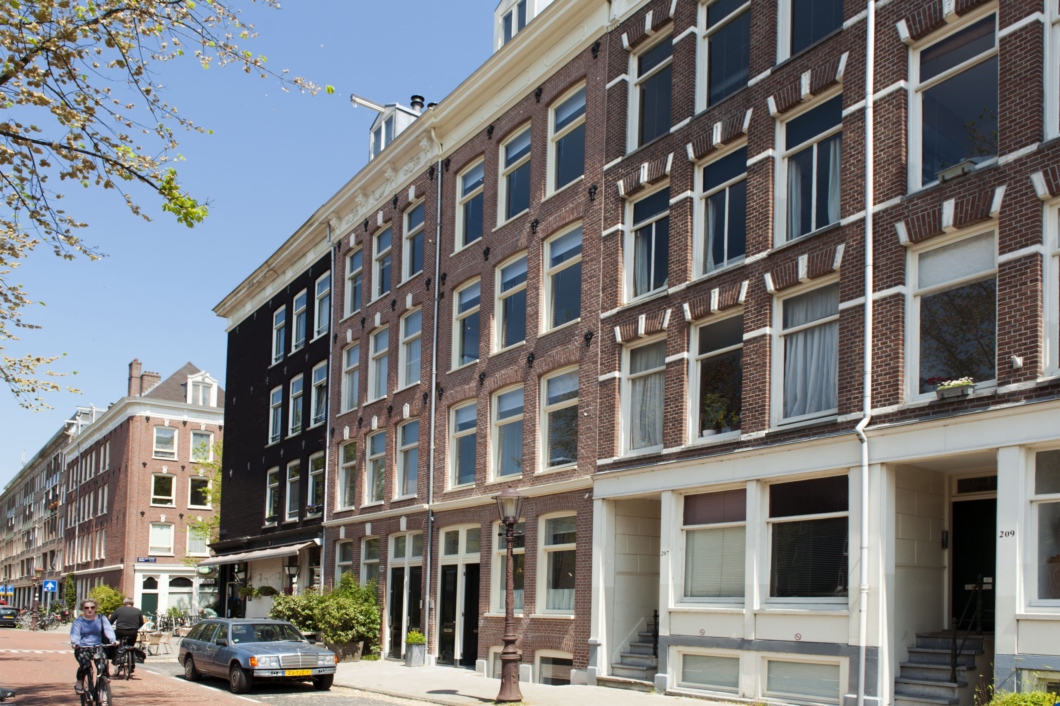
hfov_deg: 73.8
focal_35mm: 24
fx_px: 706
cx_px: 530
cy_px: 353
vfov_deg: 53.1
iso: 400
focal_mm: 24
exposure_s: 1/1000
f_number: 6.7
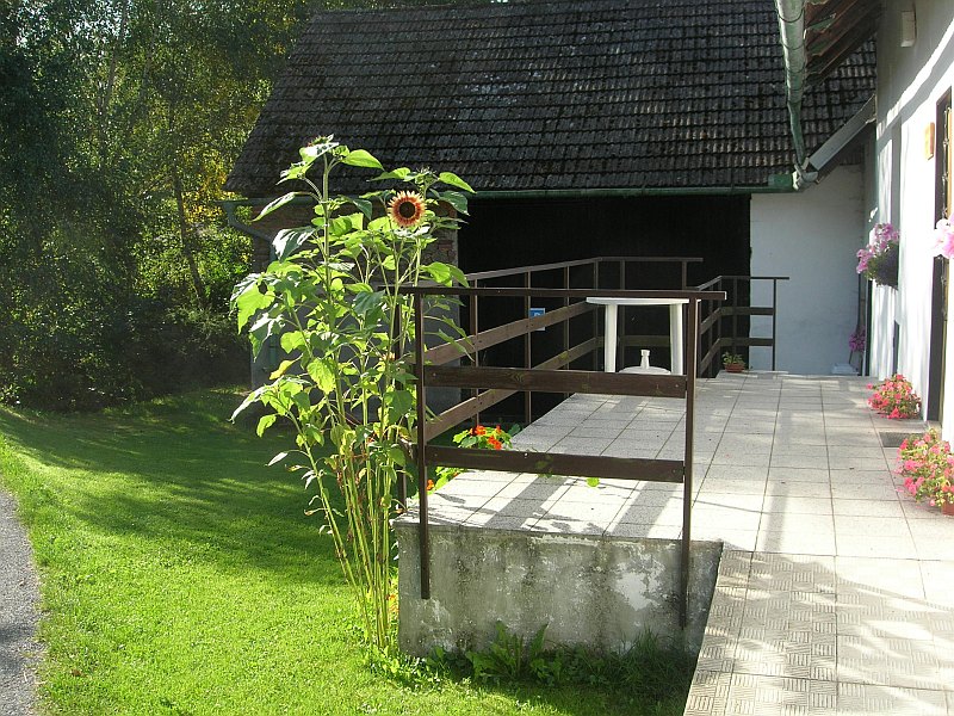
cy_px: 358
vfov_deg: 37.7
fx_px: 1047
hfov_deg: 49.0
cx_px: 477
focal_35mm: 38
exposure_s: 1/218
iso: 64
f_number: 4.8
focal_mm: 7.8
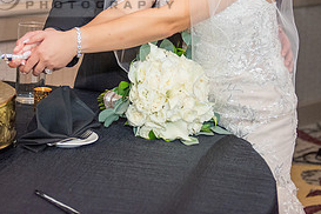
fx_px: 909
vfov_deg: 13.2
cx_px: 85
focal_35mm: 102
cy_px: -11
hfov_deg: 19.9
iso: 1600
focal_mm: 48
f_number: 2.8
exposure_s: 1/200
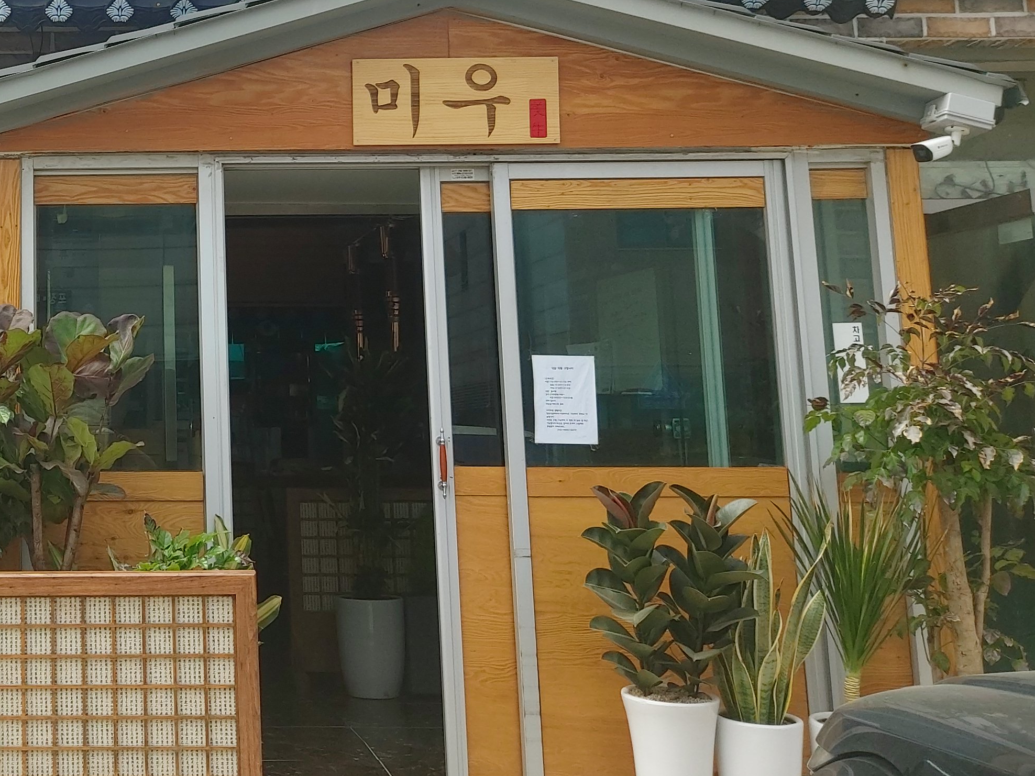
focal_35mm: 51
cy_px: 191
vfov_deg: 28.1
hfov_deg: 34.6
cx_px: 36
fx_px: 1525
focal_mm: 4.58
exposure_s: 1/627
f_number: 2
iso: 50
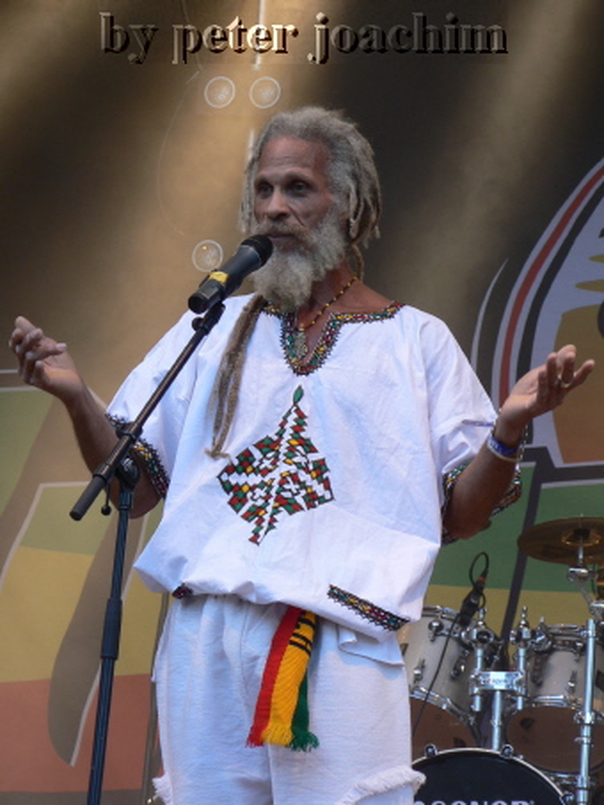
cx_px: 302
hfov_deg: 8.7
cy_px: 402
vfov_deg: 11.6
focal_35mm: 170
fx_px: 3953
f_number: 3.3
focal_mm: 29.1
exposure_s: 1/30
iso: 100
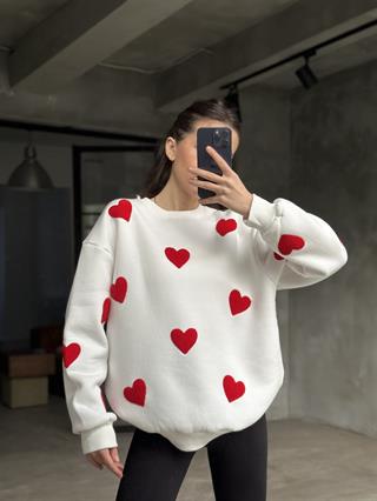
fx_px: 696
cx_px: 188
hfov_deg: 30.3
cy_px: 250
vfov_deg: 39.6
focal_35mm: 48
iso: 125
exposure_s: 1/61
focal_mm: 6.86
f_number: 1.78
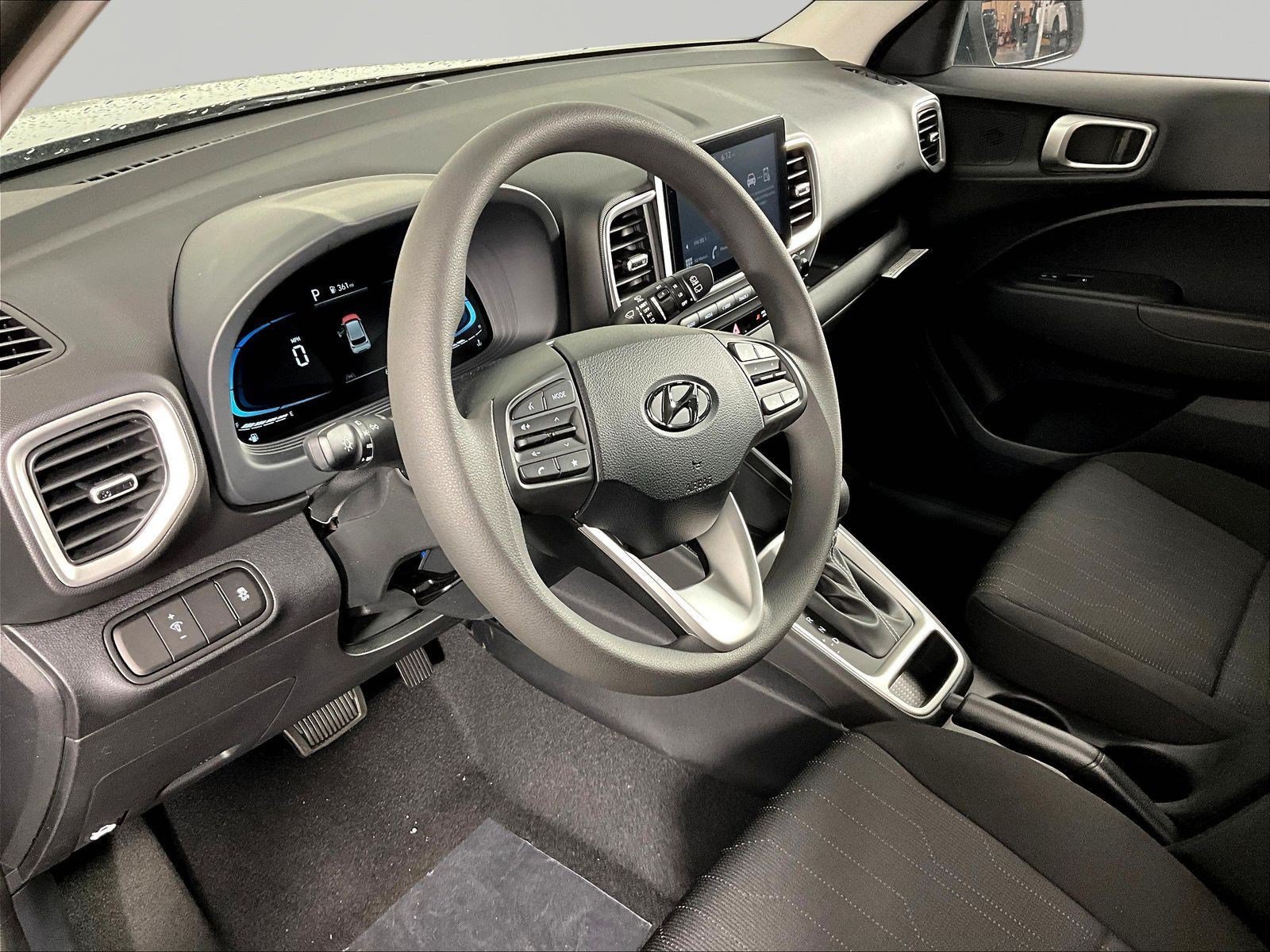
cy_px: 476
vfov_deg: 48.2
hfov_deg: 61.7
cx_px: 635
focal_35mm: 29
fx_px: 1064
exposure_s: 1/60
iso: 200
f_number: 1.8
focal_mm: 3
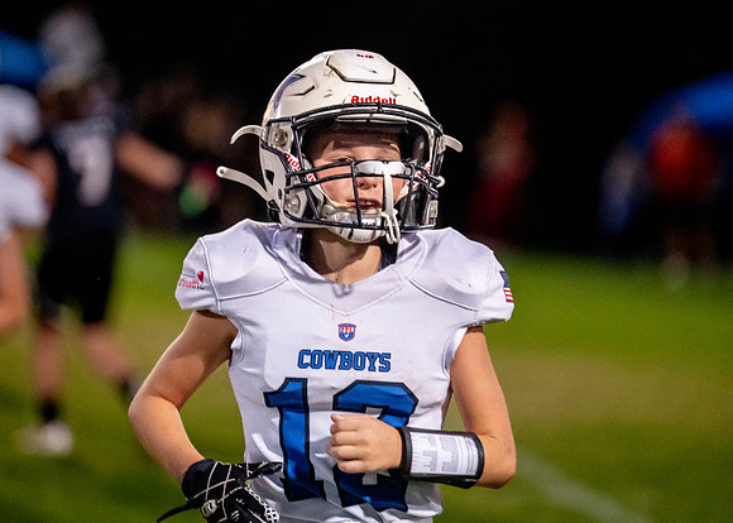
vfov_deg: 6.1
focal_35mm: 236
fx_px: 4914
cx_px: 324
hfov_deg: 8.5
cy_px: 206
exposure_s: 1/640
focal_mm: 185
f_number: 2.8
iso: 6400
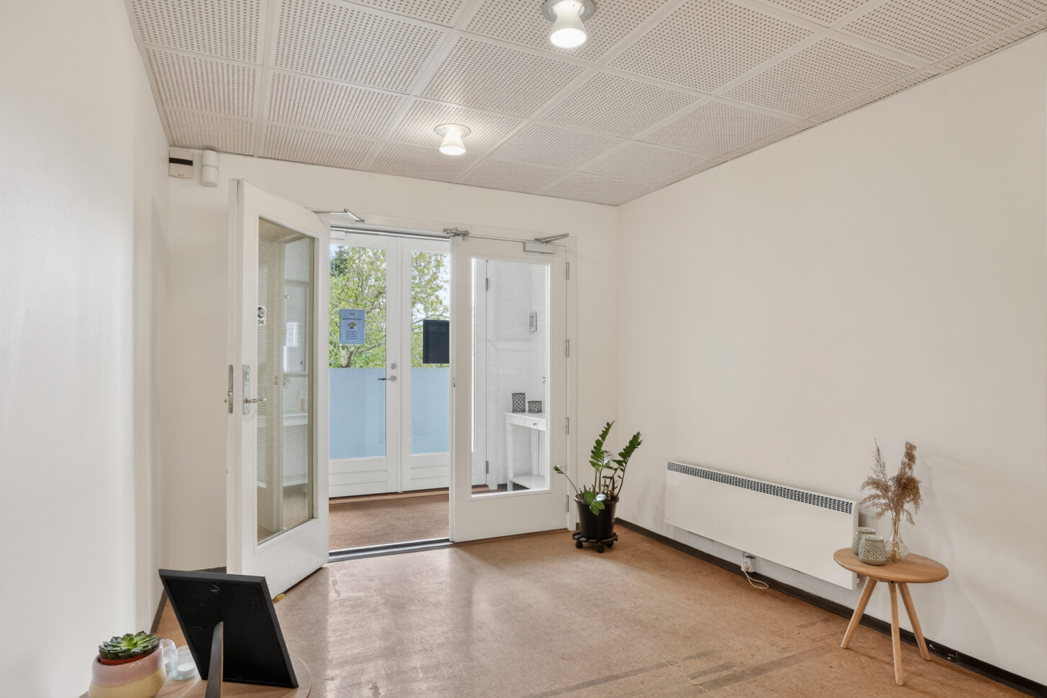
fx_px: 611
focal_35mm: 21
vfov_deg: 59.5
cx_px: 523
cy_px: 353
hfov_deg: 81.2
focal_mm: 20
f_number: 8
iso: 400
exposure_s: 1/10
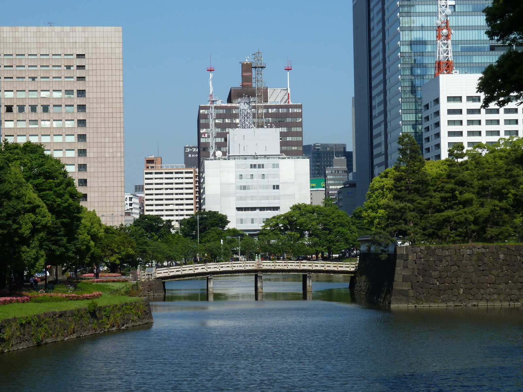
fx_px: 1571
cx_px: 262
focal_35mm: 104
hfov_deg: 18.9
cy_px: 196
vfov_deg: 14.2
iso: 80
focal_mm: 17
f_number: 5.6
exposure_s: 1/500
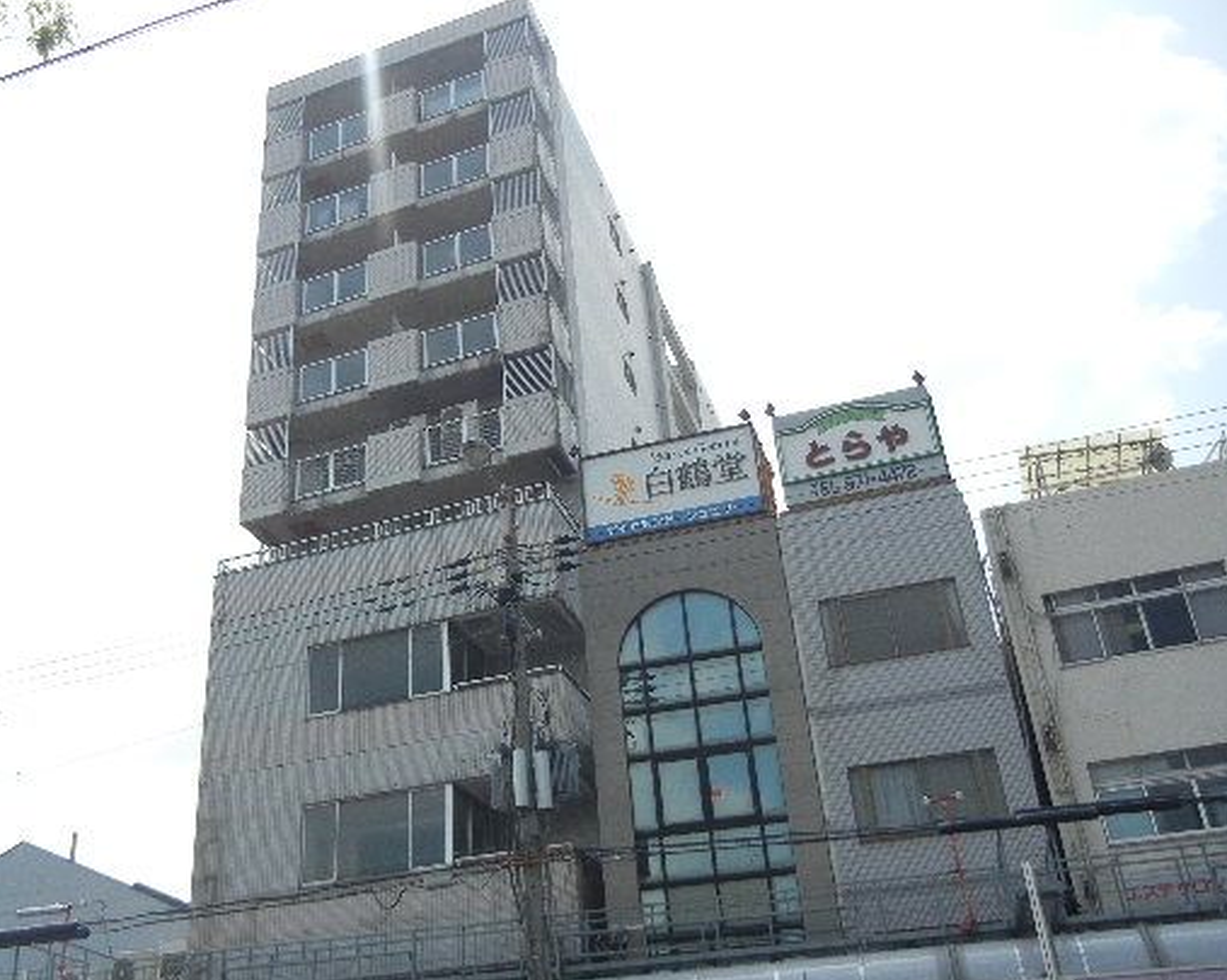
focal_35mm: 37
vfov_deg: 40.1
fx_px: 1343
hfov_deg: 48.7
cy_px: 535
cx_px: 462
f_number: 7
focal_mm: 5.4
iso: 230
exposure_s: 1/575
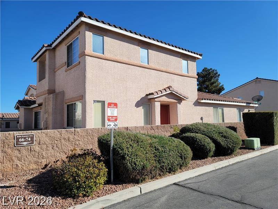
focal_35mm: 25
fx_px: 201
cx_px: 139
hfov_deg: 69.4
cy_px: 104
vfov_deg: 54.9
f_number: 1.8
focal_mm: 7
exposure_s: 1/1129
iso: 20
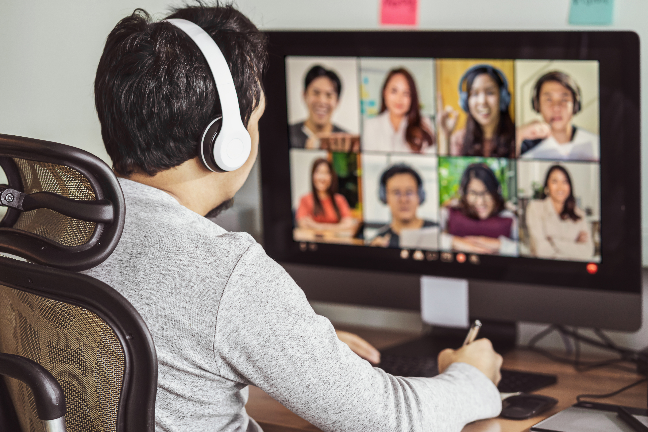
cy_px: 216
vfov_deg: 16.1
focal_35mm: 85
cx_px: 324
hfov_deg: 23.9
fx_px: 1530
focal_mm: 85
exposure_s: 1/100
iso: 1000
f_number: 3.2
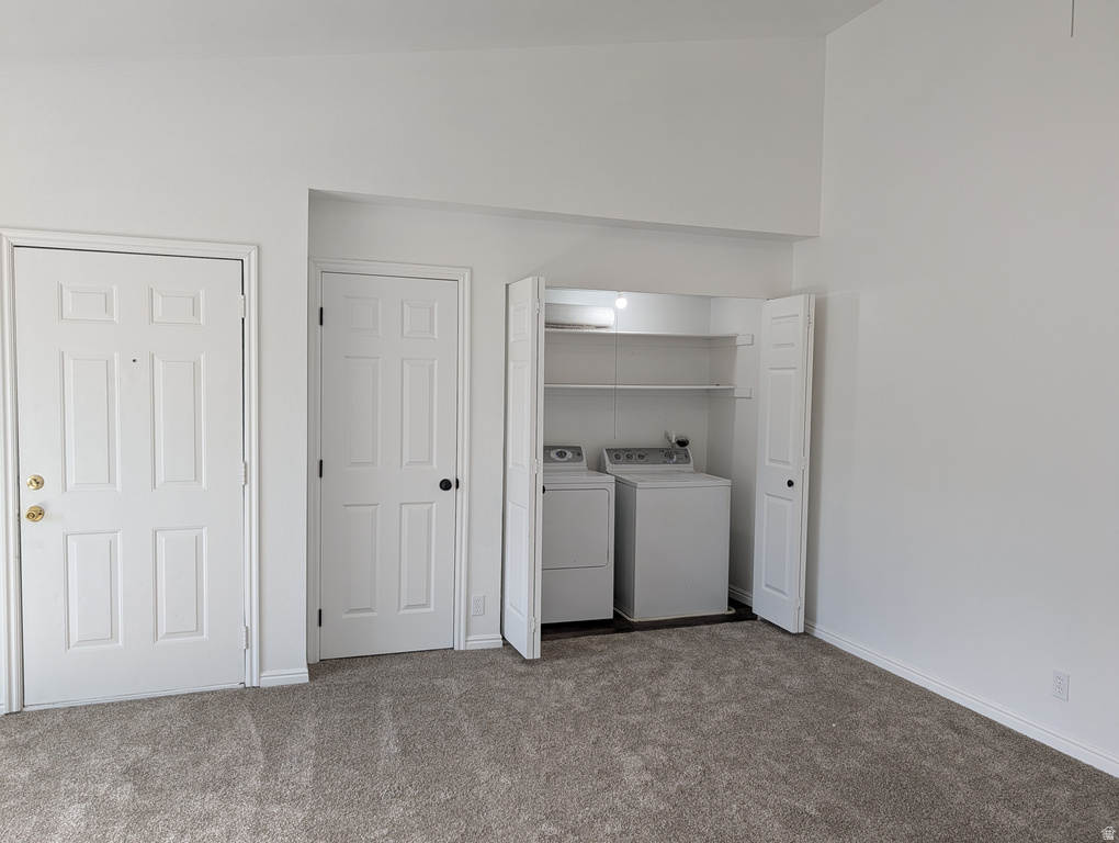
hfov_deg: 71.5
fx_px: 777
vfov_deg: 56.9
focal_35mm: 24
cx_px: 560
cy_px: 422
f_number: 1.68
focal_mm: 6.9
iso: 79
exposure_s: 1/88.9
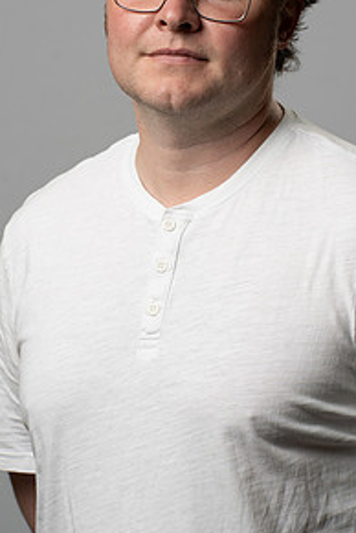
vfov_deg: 7.8
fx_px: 3921
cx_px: 185
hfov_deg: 5.2
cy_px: 180
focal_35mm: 265
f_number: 7.1
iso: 160
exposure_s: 1/160
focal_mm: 171
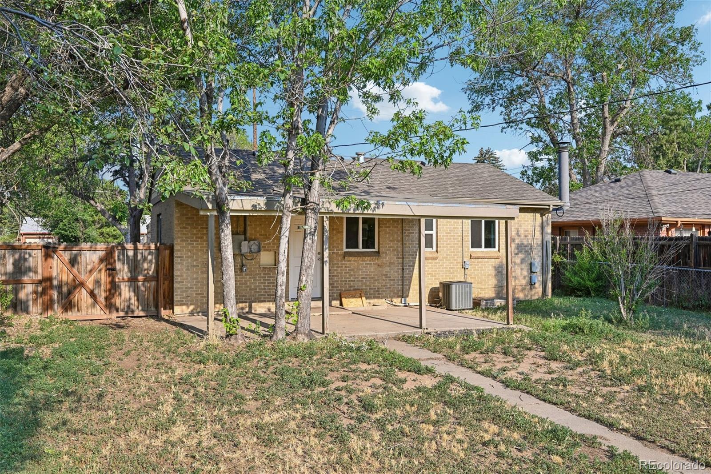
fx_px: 592
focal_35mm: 30
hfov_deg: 61.9
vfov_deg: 43.6
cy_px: 237
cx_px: 356
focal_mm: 30
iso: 64
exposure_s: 1/60
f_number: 10
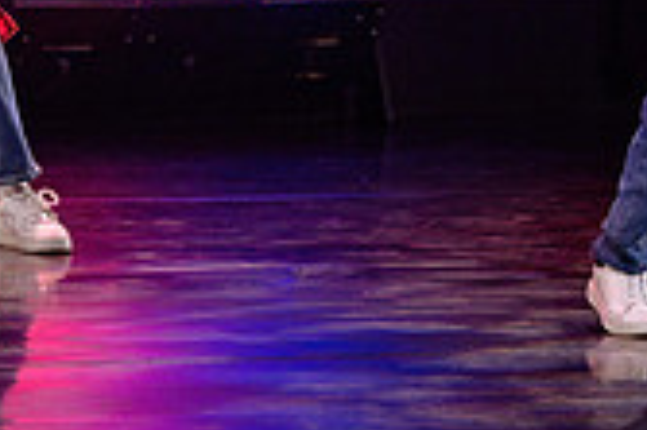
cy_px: -296
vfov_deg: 3.0
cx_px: 138
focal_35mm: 454
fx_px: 8151
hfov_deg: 4.5
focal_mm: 125
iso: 1600
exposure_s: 1/250
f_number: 2.8
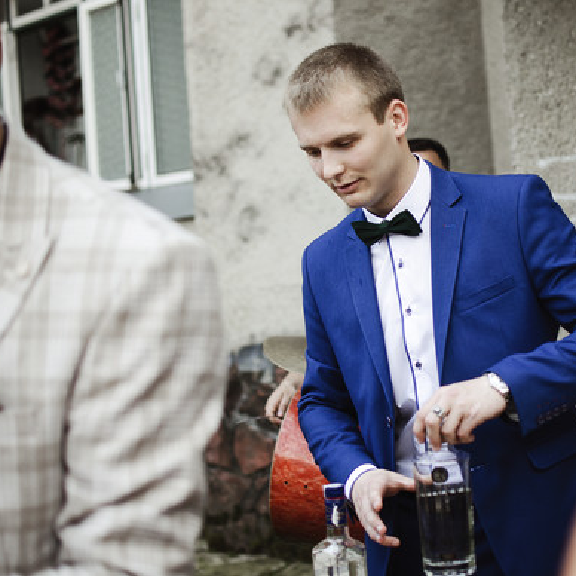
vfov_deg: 25.5
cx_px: 382
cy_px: 289
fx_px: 1273
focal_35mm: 68
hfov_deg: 25.4
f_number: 1.8
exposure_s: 1/2500
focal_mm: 35
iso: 100
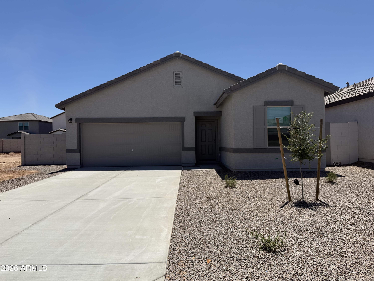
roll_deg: +1.4
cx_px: 187
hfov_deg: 71.6
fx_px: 259
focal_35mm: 24
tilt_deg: +1.2
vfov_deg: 56.8
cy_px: 140
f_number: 1.78
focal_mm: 6.76
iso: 80
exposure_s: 1/5714
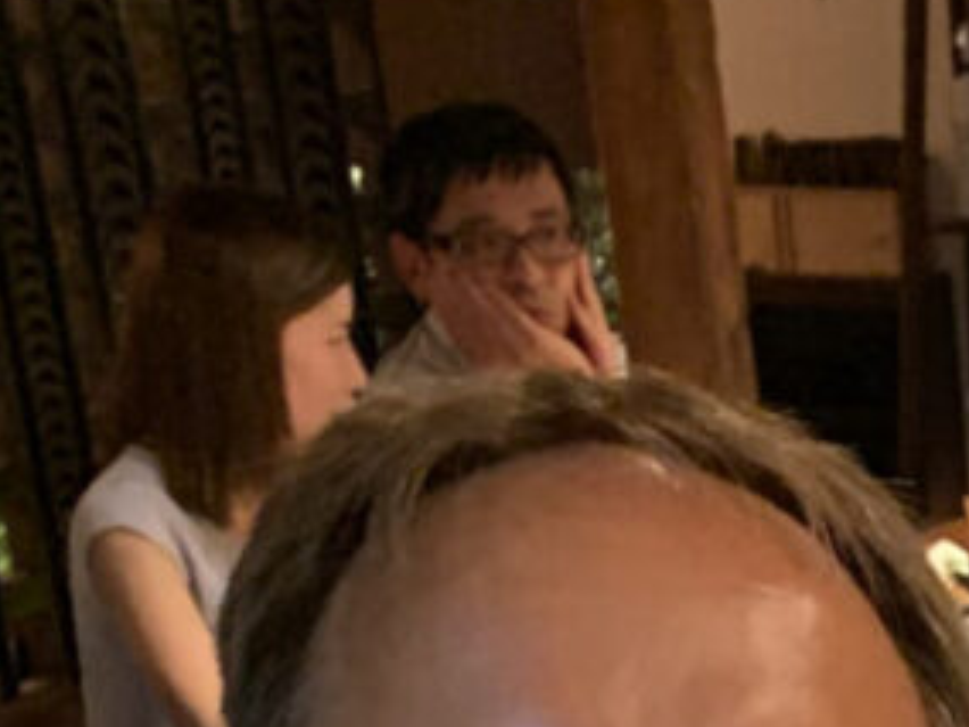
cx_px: 1880
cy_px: 1710
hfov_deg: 13.1
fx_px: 3695
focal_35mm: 132
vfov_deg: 9.9
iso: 500
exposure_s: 1/25
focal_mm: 4.25
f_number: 1.8
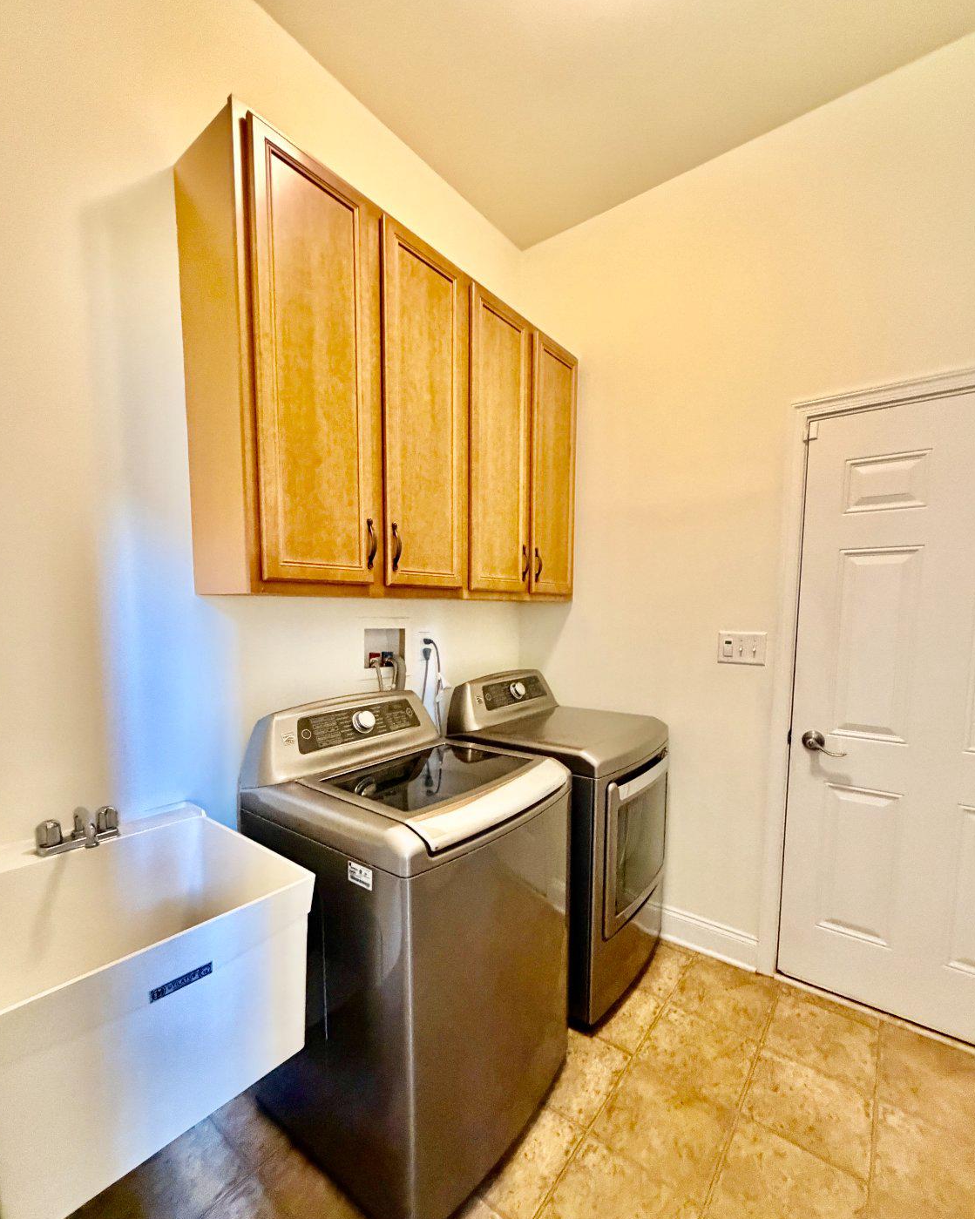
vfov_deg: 96.5
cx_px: 490
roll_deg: -0.1
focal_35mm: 15
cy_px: 665
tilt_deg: -6.6
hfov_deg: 84.0
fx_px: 541
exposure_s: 1/60
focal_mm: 2.22
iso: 800
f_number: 2.2
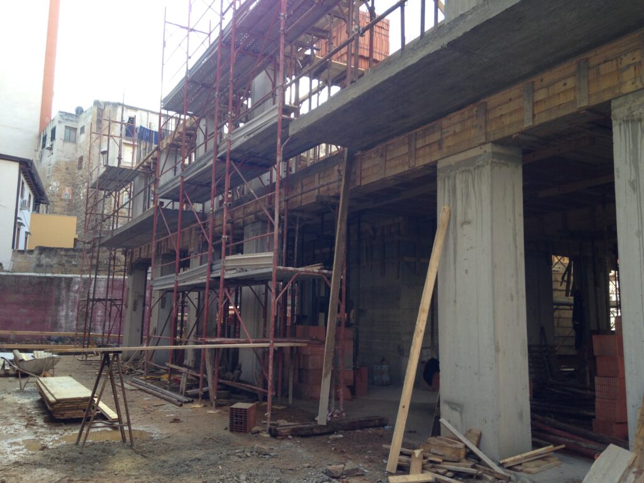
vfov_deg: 42.9
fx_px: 614
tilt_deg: +9.5
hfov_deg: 55.4
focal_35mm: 33
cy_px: 242
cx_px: 322
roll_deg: -2.8
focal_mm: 4.12
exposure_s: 1/144
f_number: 2.4
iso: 50
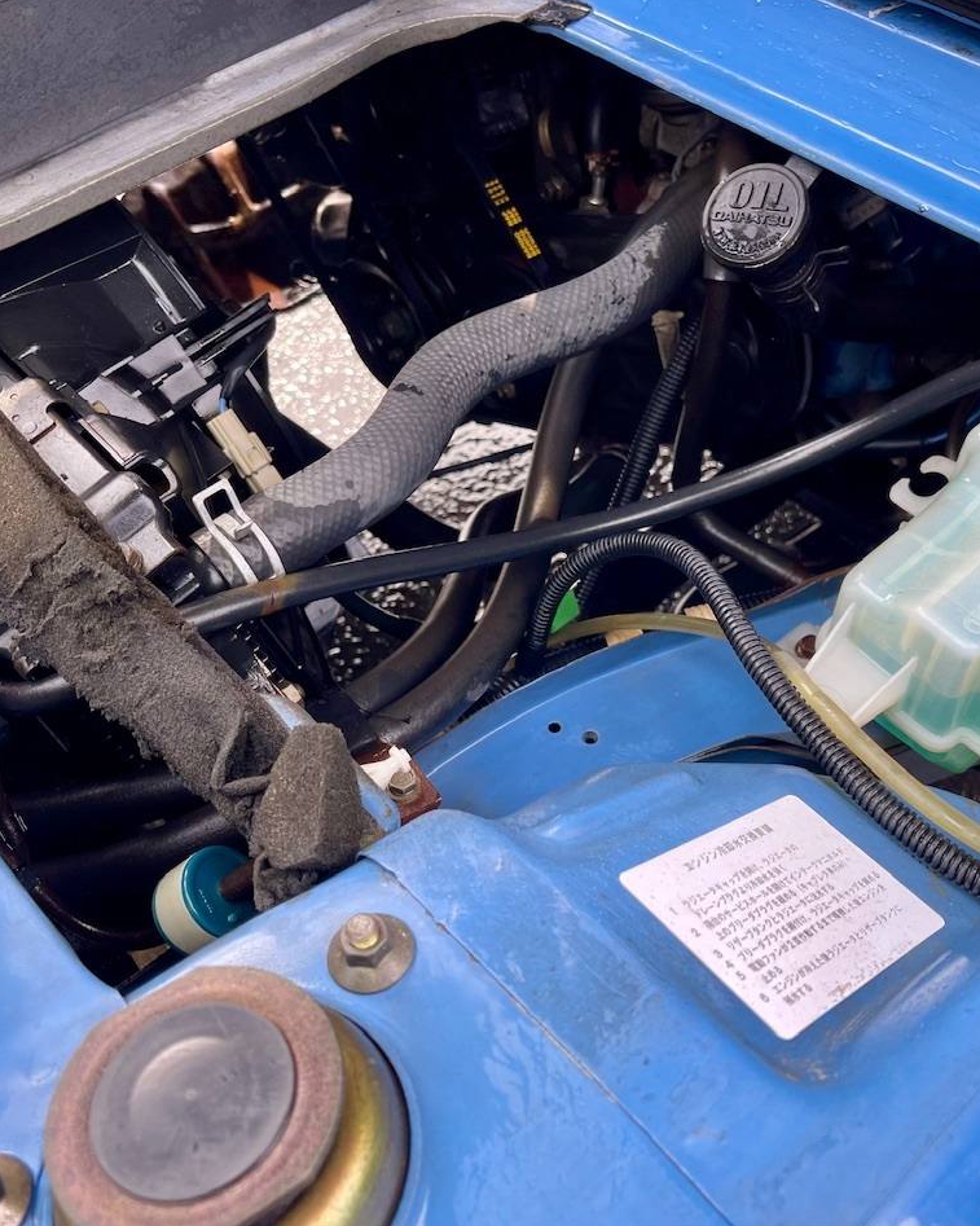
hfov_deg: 44.5
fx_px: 1197
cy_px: 607
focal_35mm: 33
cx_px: 536
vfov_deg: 54.2
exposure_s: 1/183
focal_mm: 5.1
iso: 32
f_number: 1.6
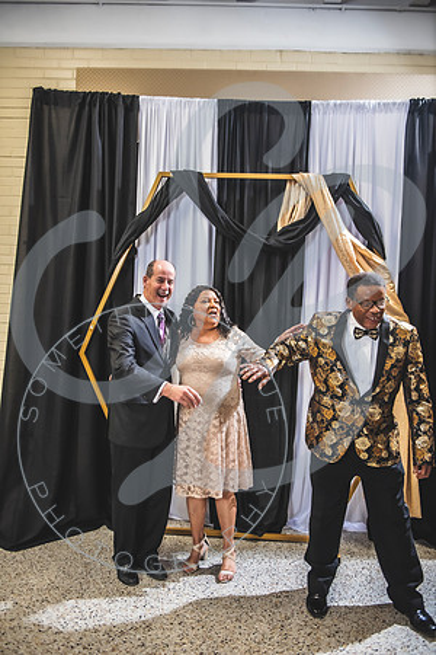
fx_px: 527
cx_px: 218
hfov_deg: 45.0
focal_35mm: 29
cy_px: 328
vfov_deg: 63.7
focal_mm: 29
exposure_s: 1/250
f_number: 2.8
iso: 1600
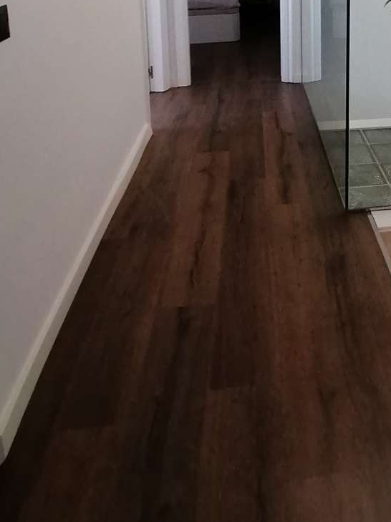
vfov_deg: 45.5
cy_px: 14
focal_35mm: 35
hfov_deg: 38.7
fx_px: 528
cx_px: 328
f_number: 2.4
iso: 200
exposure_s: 1/33.3
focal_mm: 2.84
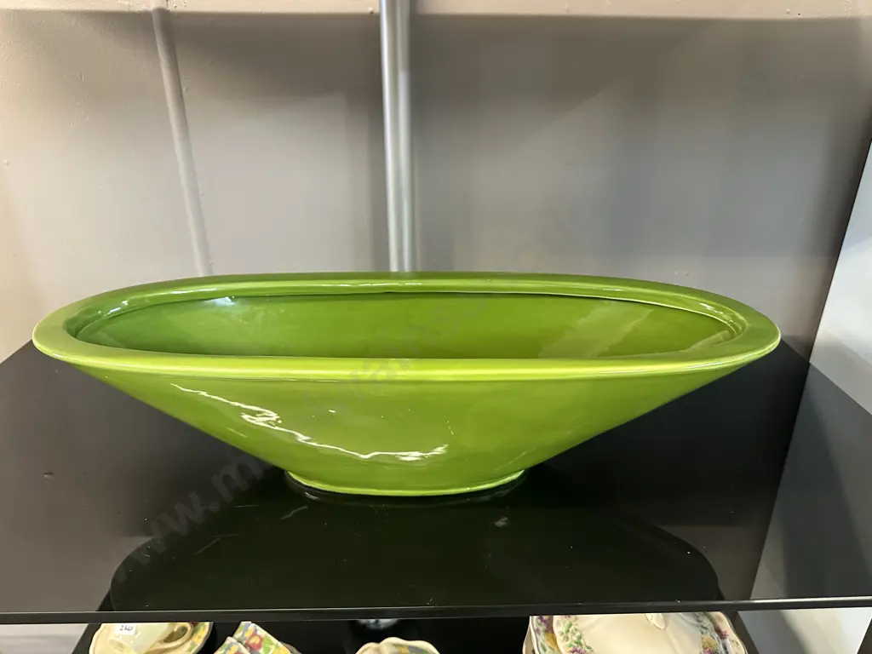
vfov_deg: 56.8
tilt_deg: -24.7
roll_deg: +0.9
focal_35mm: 24
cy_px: 327
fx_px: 605
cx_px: 436
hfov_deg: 71.6
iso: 500
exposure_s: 1/50
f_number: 1.78
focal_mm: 6.86
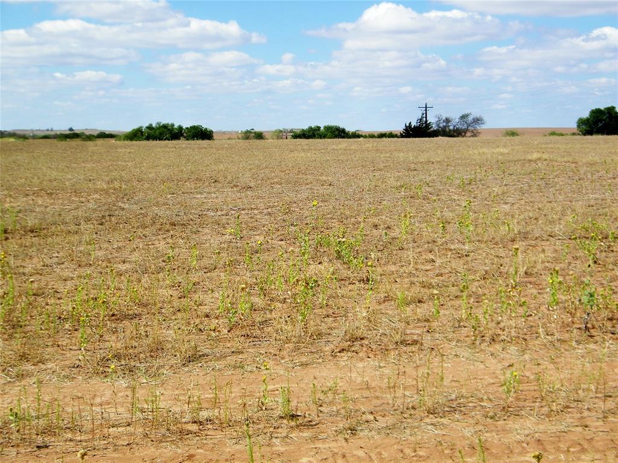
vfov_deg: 22.6
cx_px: 309
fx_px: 1160
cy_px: 232
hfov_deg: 29.8
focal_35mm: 65
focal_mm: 11.6
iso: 80
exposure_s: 1/200
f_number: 8.4
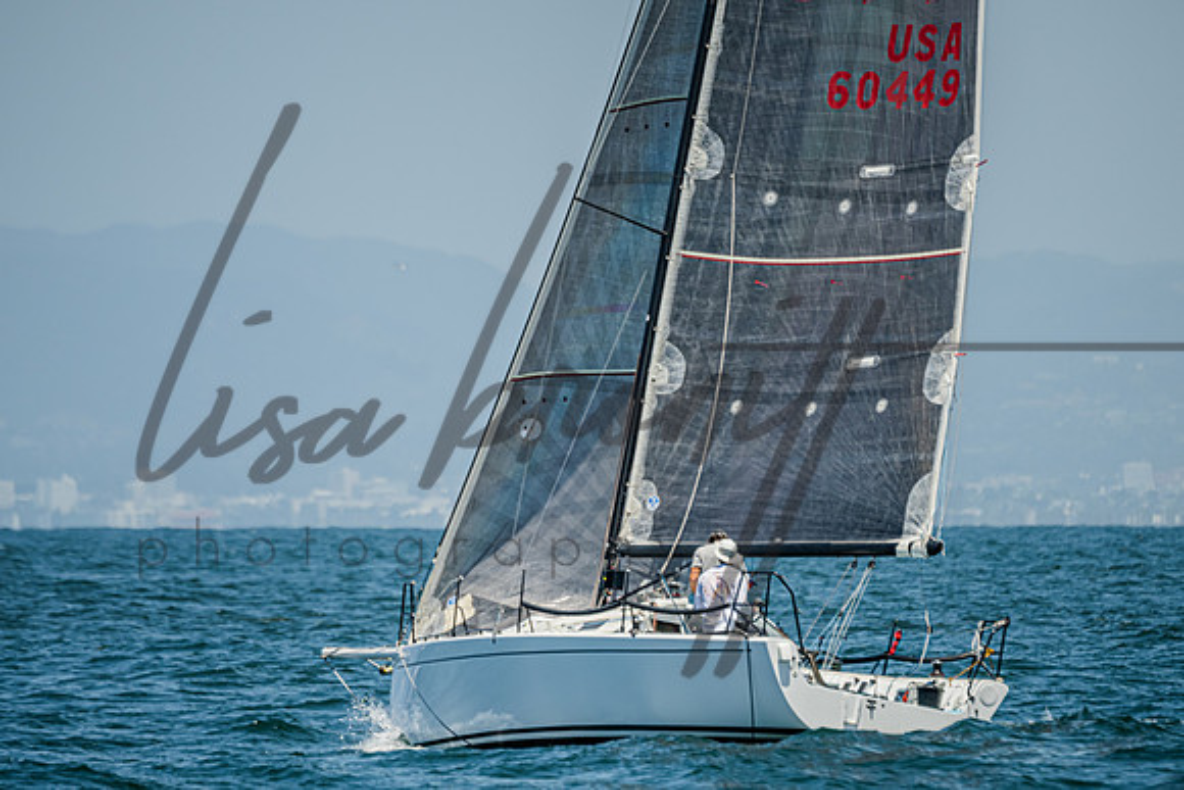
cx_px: 618
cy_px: 485
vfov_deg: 3.0
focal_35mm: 466
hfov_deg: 4.4
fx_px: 15328
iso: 320
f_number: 5.6
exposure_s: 1/800
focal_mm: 350
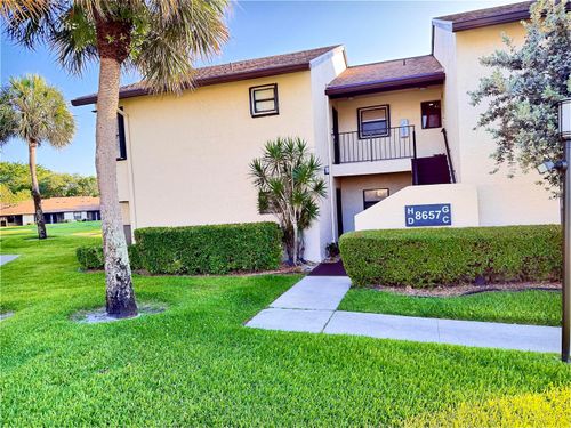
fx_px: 396
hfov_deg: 71.6
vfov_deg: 56.8
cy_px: 214
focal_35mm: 24
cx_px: 286
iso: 80
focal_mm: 6.76
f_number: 1.78
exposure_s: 1/209
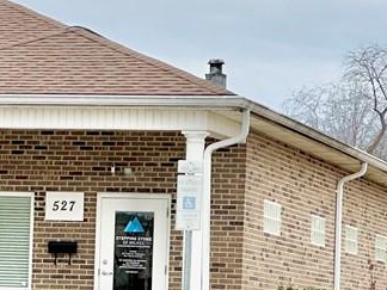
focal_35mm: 243
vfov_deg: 6.1
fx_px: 2717
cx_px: -166
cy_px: 258
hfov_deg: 8.0
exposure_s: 1/259
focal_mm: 9
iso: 32
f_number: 2.8
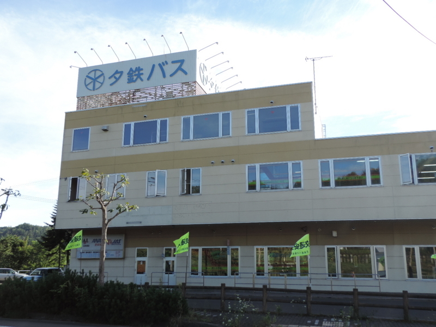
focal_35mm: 33
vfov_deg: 42.9
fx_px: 416
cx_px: 218
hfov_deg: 55.4
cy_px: 164
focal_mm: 5.8
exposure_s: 1/500
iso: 80
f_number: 3.2
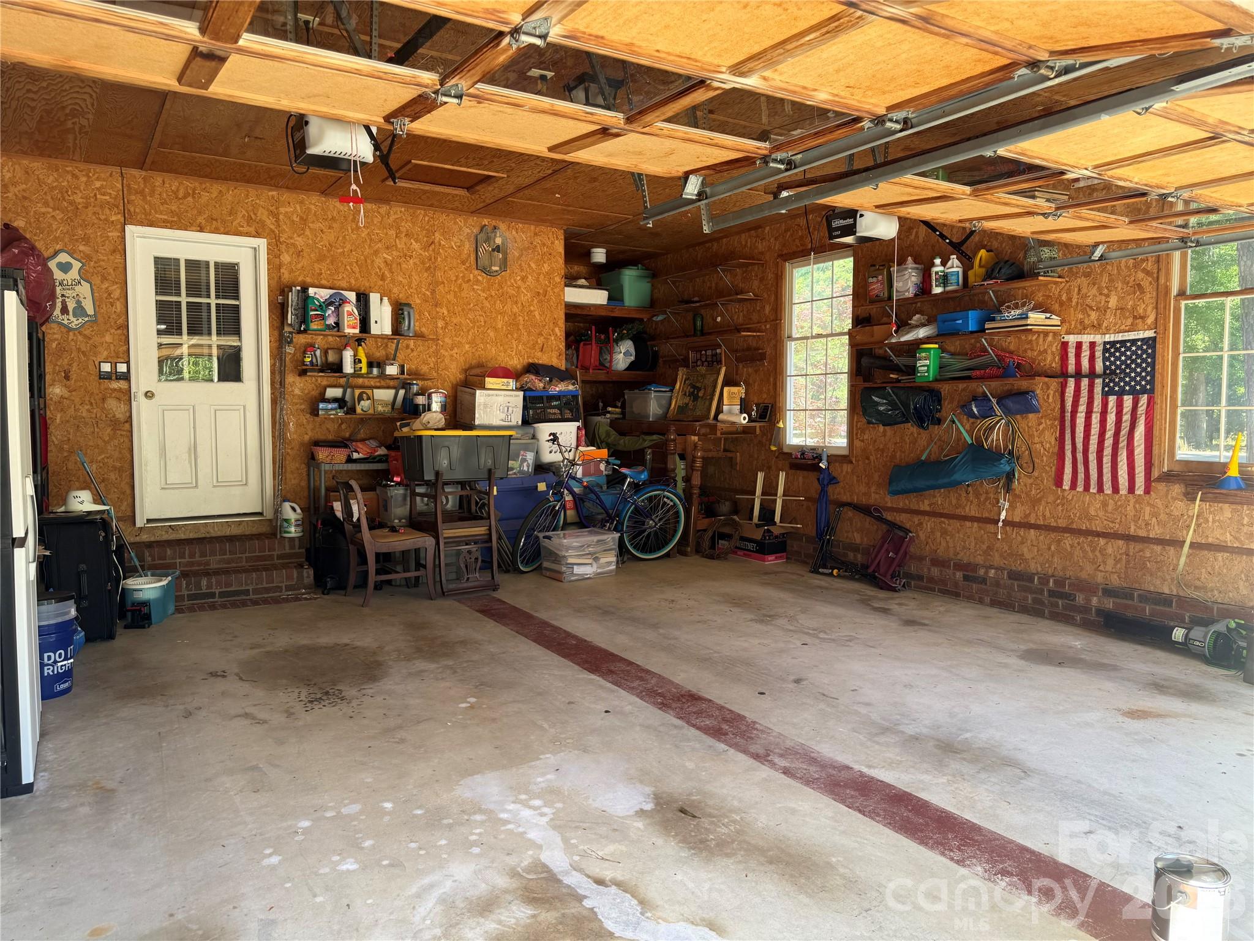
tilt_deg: -3.2
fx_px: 869
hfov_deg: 71.6
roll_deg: -0.5
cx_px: 627
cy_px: 470
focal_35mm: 24
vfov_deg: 56.8
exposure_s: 1/180
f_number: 1.78
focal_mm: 6.76
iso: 64
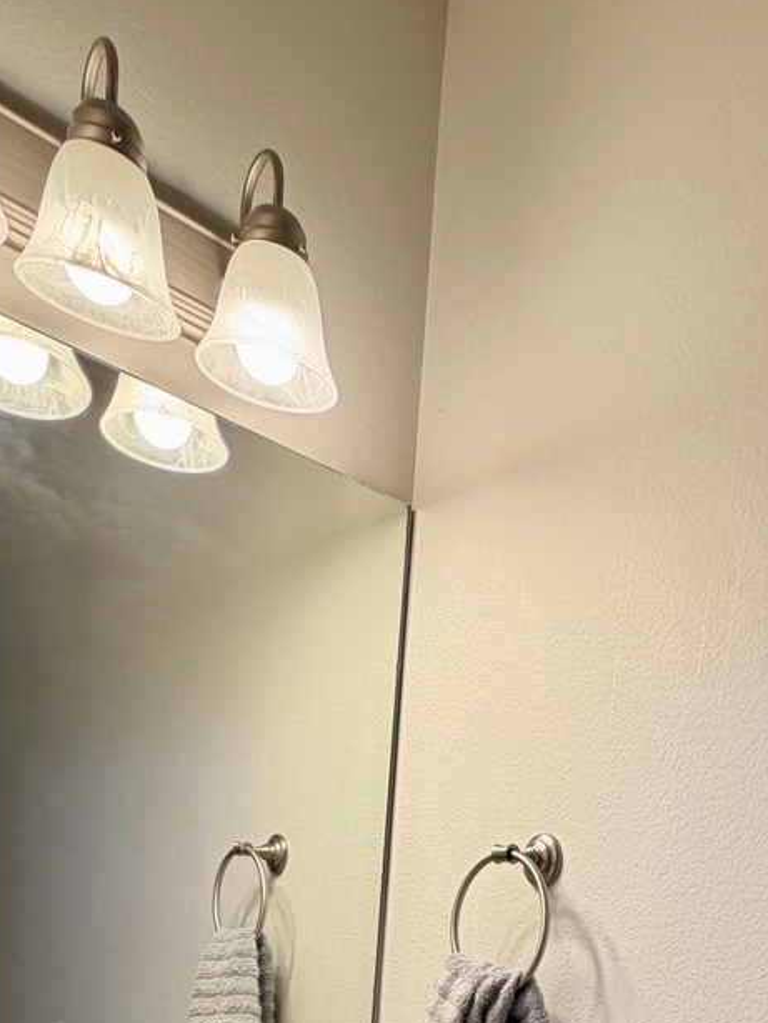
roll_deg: -6.5
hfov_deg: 39.7
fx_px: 1035
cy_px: 1166
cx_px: 571
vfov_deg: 40.5
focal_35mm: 35
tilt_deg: -10.9
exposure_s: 1/120
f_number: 2.2
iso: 100
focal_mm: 2.22
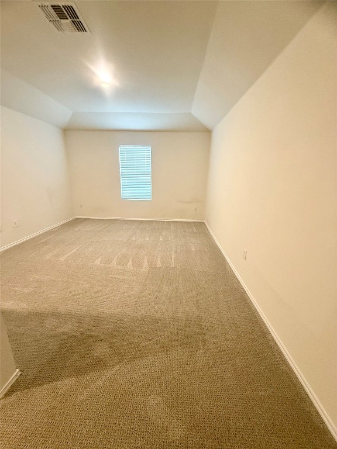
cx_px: 168
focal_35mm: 14
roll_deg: -1.2
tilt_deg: -15.6
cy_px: 224
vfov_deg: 102.1
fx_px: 182
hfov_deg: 85.7
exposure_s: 1/60
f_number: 2.2
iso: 400
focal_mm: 2.22
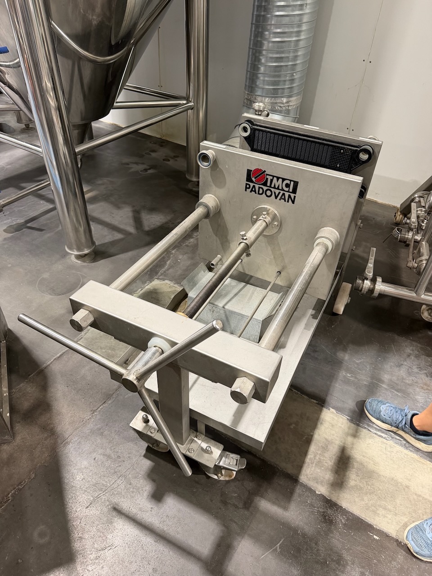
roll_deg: -3.2
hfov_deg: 56.8
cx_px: 216
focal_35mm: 24
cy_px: 288
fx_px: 399
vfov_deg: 71.6
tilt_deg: -39.6
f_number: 1.78
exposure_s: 1/60
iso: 200
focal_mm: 6.76
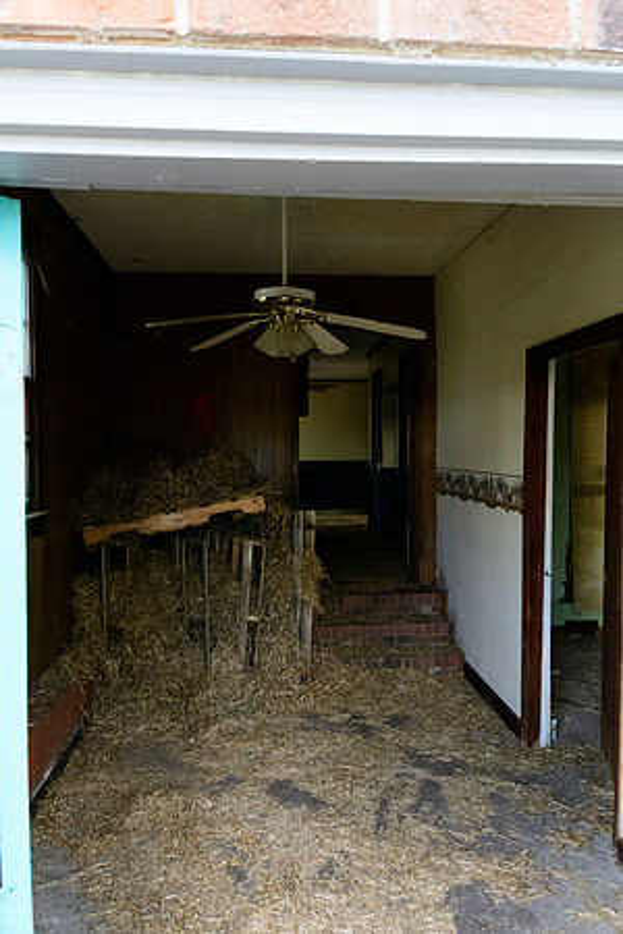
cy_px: 467
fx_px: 701
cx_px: 312
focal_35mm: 27
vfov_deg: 67.4
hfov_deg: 47.9
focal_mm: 18
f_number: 9
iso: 5600
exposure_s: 1/200
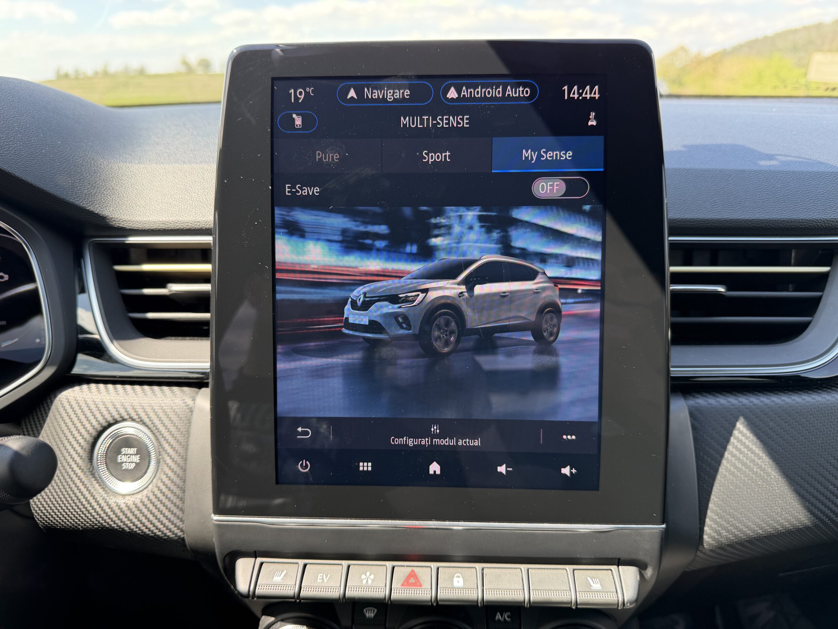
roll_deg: -0.3
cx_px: 419
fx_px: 581
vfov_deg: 56.8
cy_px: 314
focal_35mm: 24
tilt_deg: -20.6
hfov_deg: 71.6
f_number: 1.78
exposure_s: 1/218
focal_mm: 6.76
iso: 80
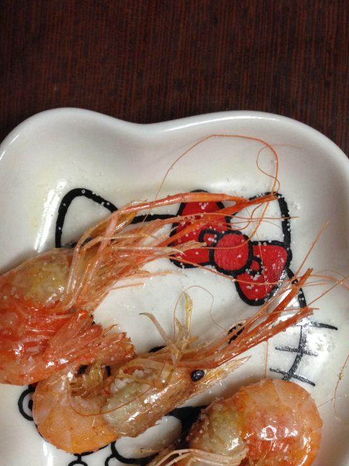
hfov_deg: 30.9
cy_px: 315
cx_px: 179
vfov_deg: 39.9
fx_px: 632
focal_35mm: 47
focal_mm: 4.12
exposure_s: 1/20
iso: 160
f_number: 2.4
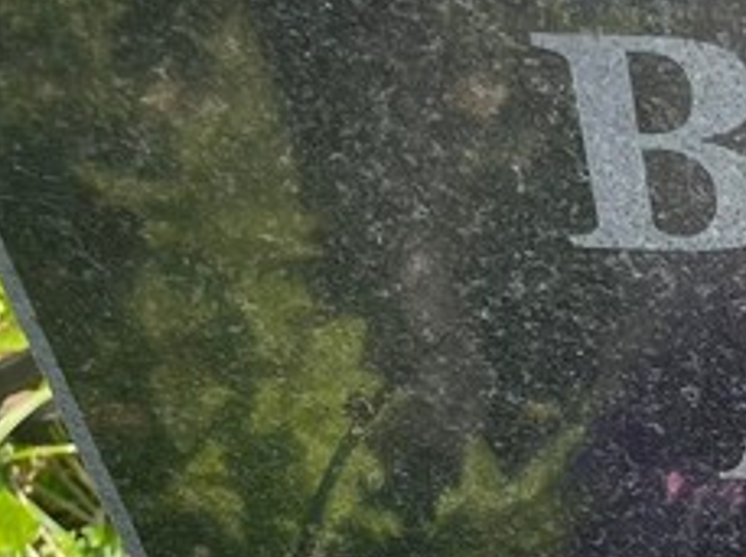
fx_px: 1958
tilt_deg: -48.0
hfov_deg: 18.9
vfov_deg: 15.7
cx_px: 1137
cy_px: 616
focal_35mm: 91
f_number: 1.6
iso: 32
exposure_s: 1/754
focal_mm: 4.2
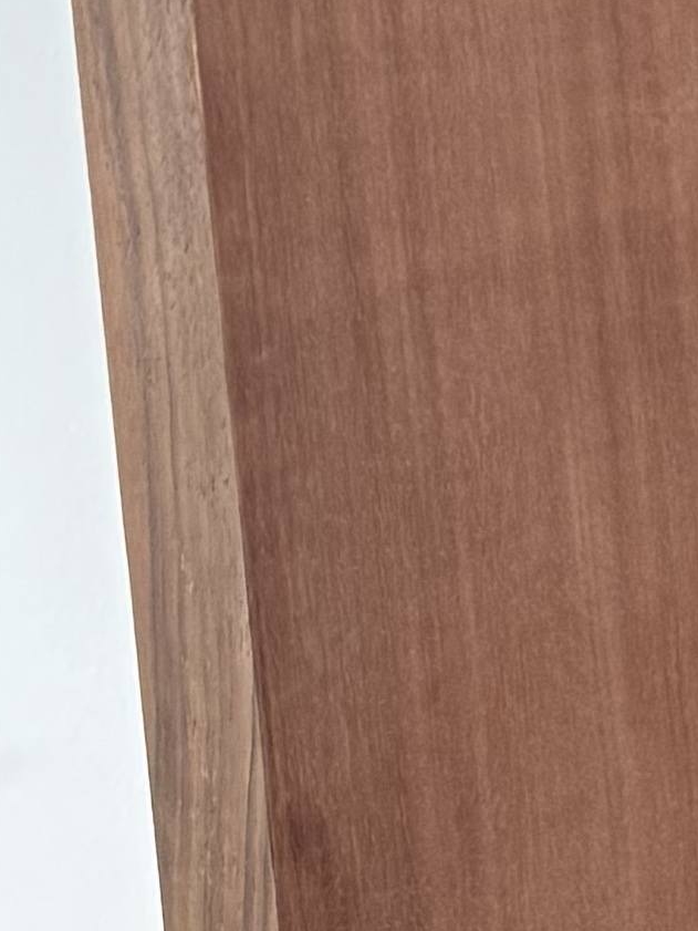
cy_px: 941
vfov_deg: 12.0
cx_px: 1955
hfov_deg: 8.0
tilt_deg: -12.7
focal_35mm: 163
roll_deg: +1.4
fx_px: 4381
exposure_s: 1/104
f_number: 1.78
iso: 200
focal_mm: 6.76
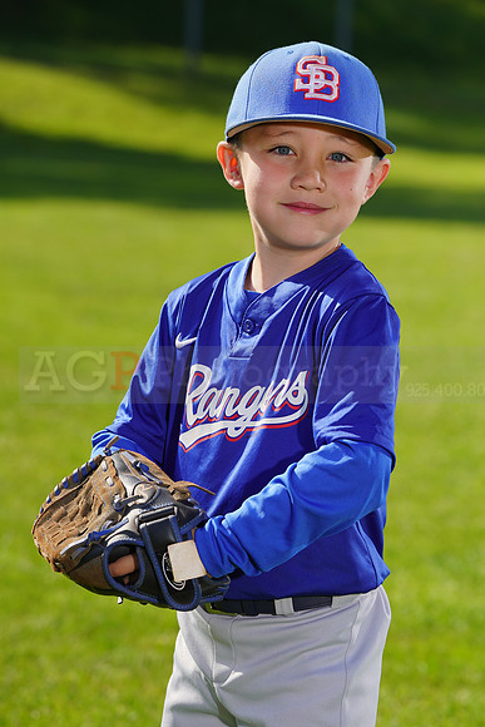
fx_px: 3999
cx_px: 242
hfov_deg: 6.9
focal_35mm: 198
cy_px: 364
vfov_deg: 10.4
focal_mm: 198
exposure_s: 1/250
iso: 100
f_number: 9
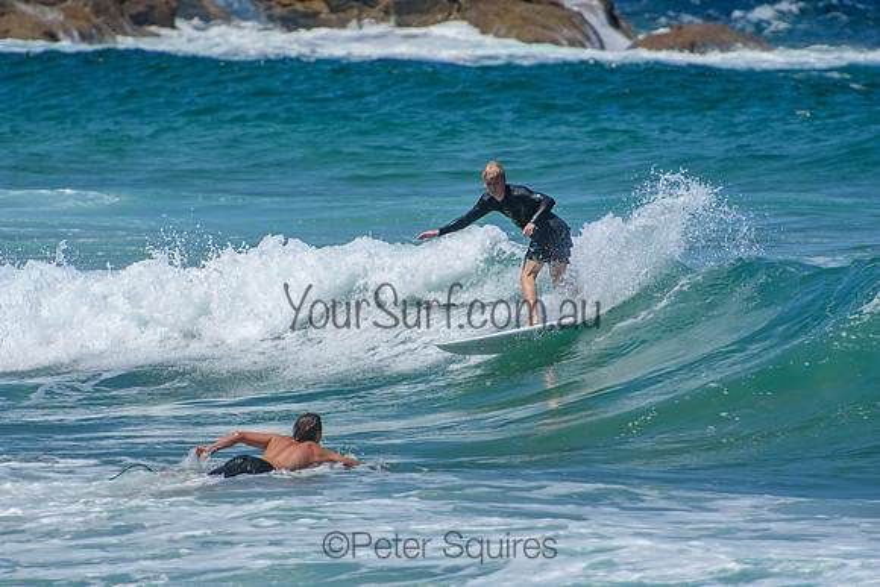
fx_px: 14669
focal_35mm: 600
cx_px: 440
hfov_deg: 3.4
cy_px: 294
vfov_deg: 2.3
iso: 220
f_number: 5.6
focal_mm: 400
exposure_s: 1/2000
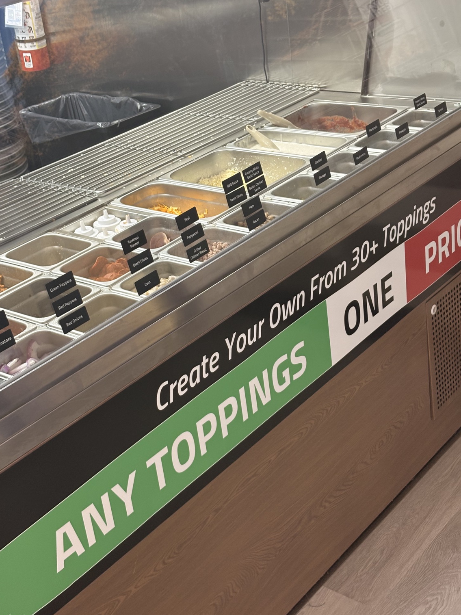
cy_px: 299
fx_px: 959
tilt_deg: -26.4
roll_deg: +8.3
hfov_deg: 27.0
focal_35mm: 54
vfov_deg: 35.5
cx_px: 222
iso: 100
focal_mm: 5.96
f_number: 1.6
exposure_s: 1/60
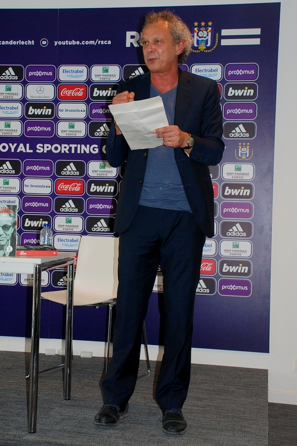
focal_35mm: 48
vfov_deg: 41.1
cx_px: 148
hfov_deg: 28.1
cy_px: 223
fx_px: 594
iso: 320
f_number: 4.2
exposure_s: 1/60
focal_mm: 32
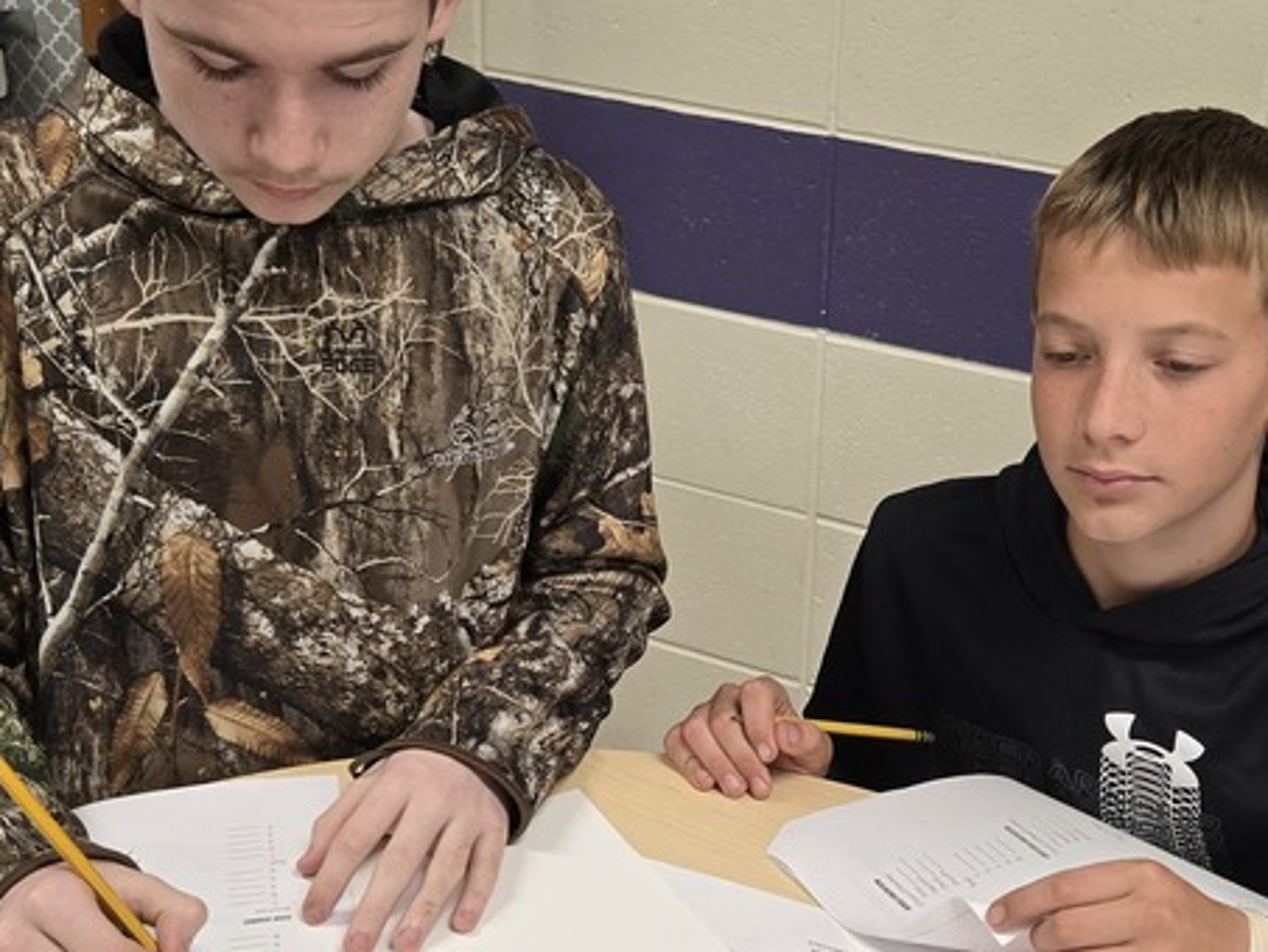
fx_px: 1905
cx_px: 798
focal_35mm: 52
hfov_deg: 36.6
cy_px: 596
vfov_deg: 27.9
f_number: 1.8
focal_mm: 5.4
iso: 250
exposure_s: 1/120
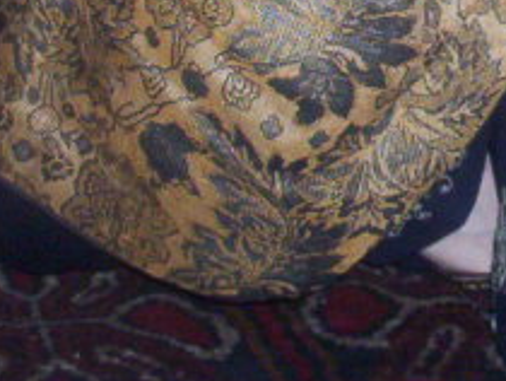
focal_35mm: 148
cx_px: 311
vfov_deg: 9.5
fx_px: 2166
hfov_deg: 13.3
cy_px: -333
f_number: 4.5
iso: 140
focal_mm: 4.99
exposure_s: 1/60
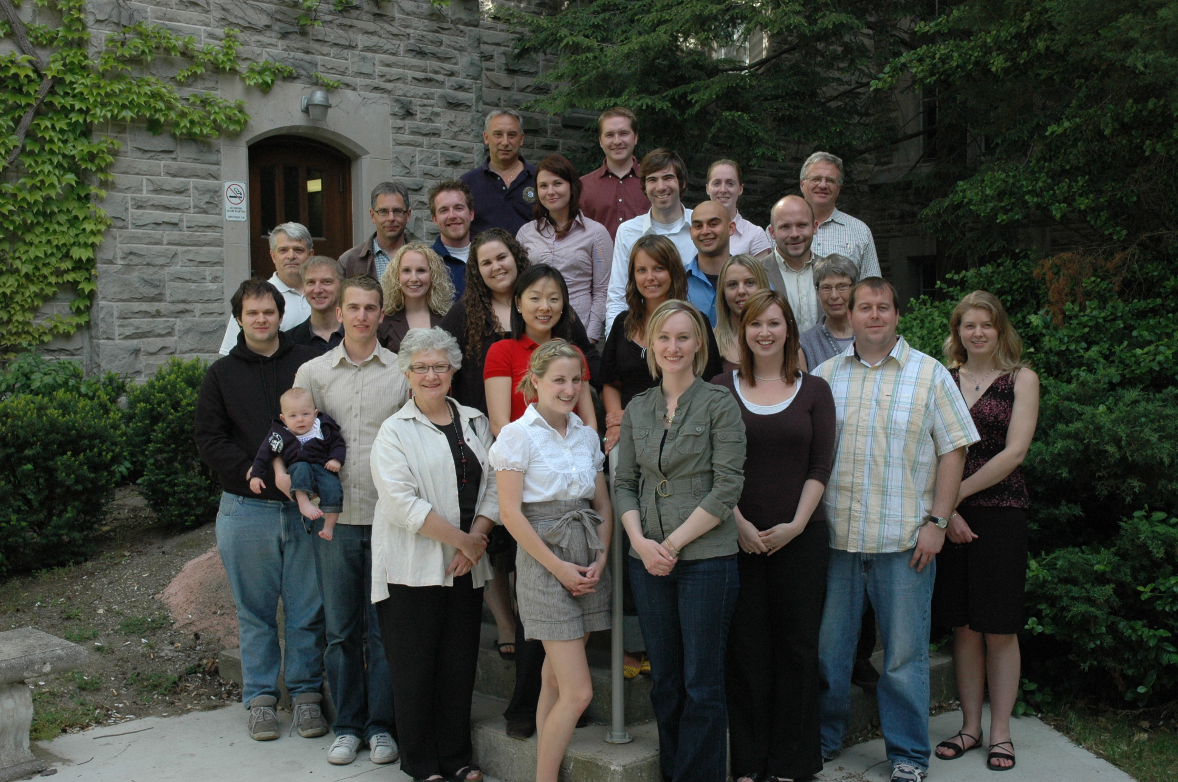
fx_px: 1422
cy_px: 391
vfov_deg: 30.8
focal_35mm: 44
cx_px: 589
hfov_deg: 45.0
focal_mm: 29
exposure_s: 1/250
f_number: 8
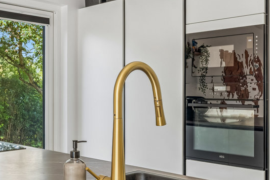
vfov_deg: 28.1
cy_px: 92
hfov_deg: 40.6
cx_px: 91
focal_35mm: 48
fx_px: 360
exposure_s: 1/20
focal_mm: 21.5
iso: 200
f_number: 8
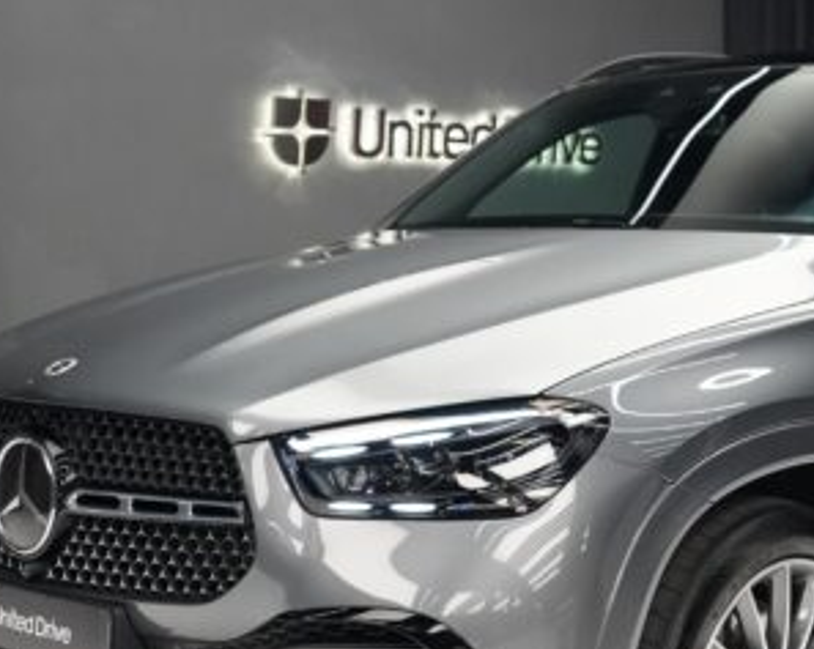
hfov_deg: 27.3
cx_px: 661
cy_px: 340
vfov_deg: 22.4
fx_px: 1637
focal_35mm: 68
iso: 5000
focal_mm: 28
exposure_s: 1/160
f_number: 4
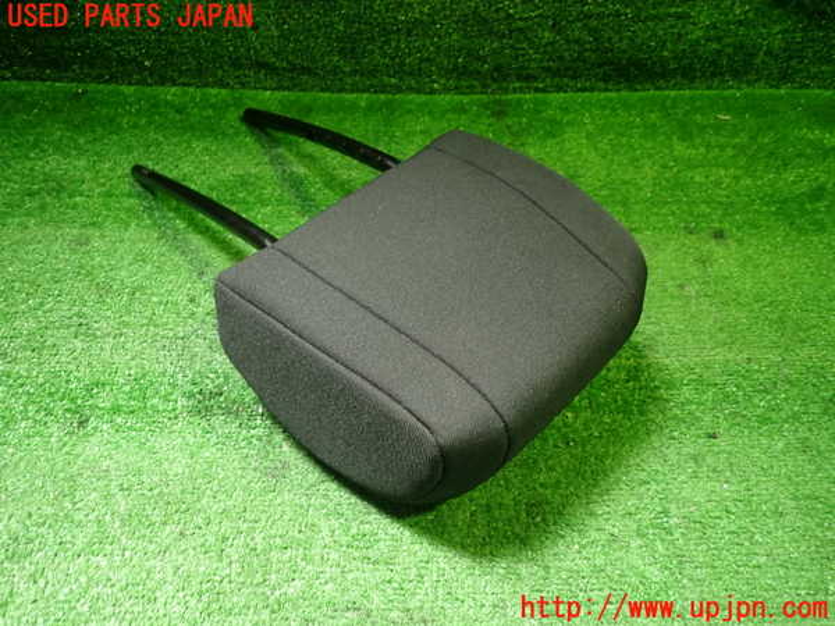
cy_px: 313
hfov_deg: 69.4
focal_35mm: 25
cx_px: 418
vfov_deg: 54.9
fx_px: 603
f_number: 2
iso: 200
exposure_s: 1/40
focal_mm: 4.5
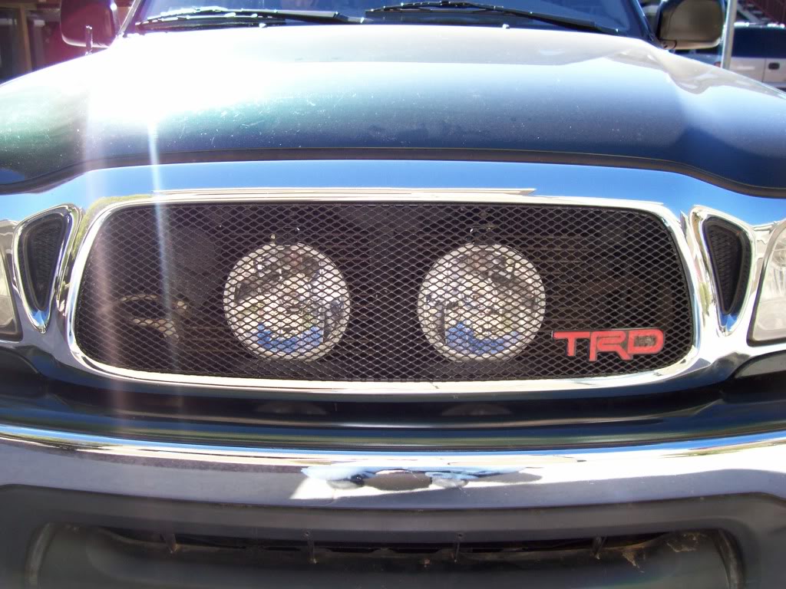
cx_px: 393
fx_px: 772
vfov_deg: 41.8
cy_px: 294
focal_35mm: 34
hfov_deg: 54.0
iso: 80
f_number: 2.7
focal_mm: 5.6
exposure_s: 1/266
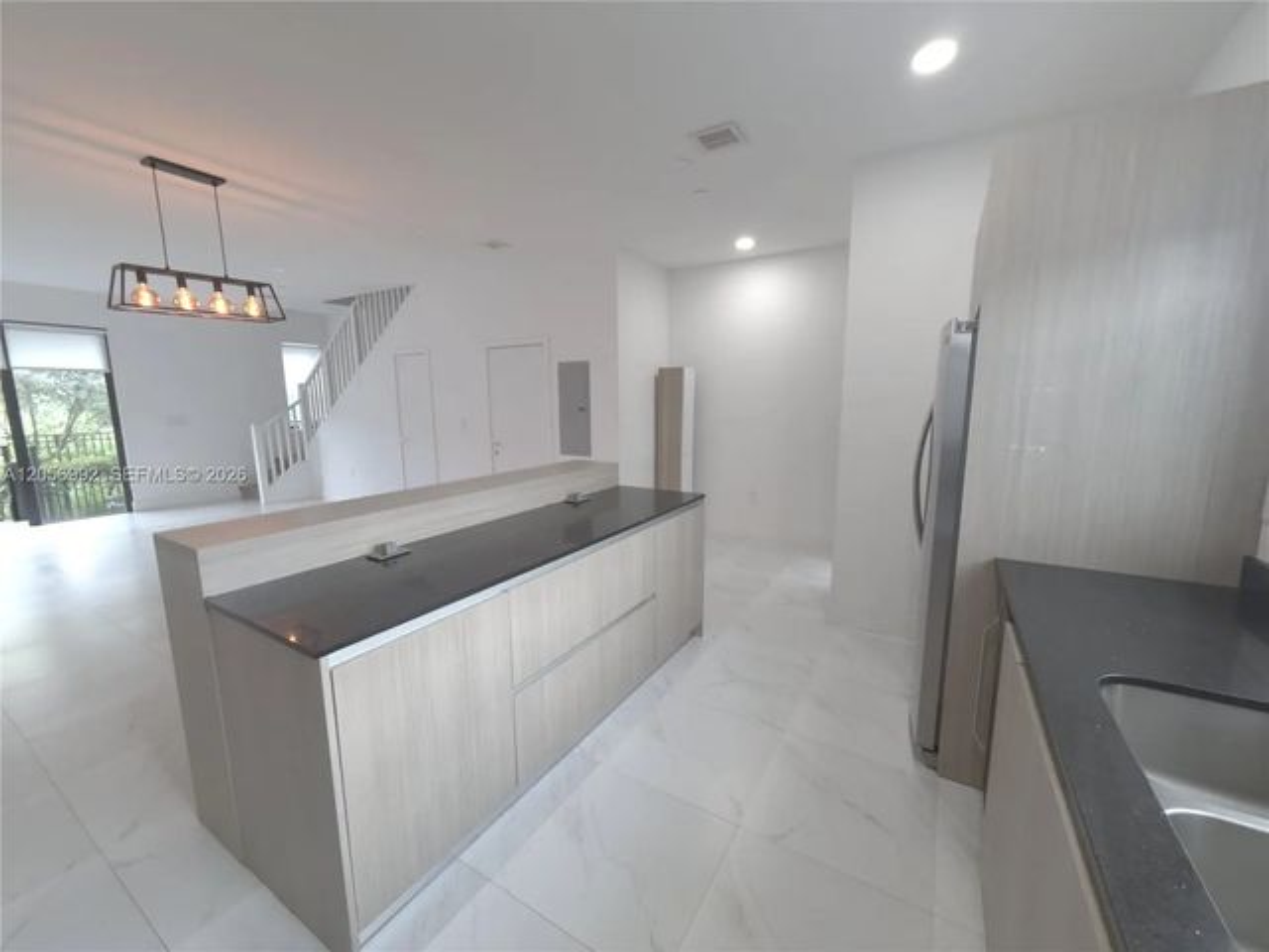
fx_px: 513
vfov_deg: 85.7
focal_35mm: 14
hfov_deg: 102.1
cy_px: 476
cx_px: 634
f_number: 2.2
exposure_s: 1/60
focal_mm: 2.22
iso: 250
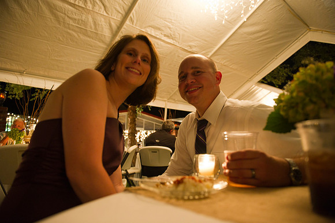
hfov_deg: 73.8
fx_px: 223
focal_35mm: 24
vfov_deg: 53.1
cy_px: 112
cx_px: 168
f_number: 2.8
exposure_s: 1/8
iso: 2000
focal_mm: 24
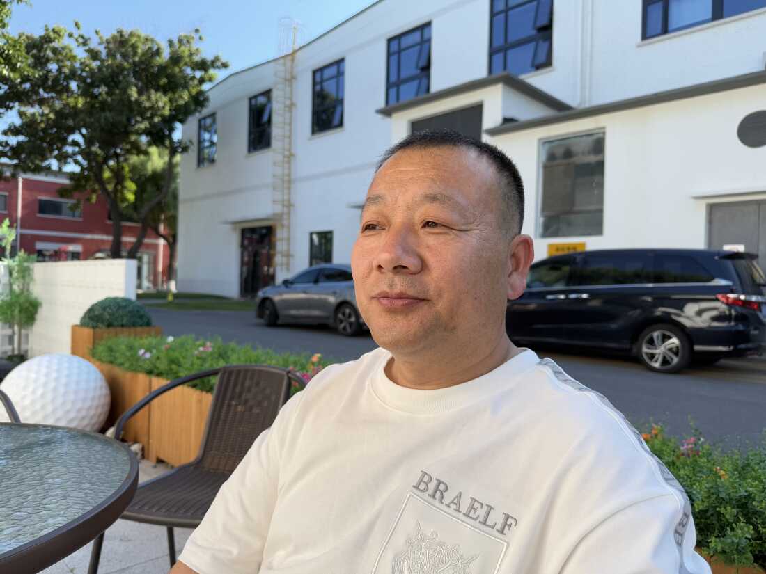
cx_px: 383
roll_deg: -1.7
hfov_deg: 71.6
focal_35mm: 24
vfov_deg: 56.8
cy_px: 287
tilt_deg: +0.4
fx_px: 531
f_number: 1.78
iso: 80
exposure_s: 1/1385
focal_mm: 6.76
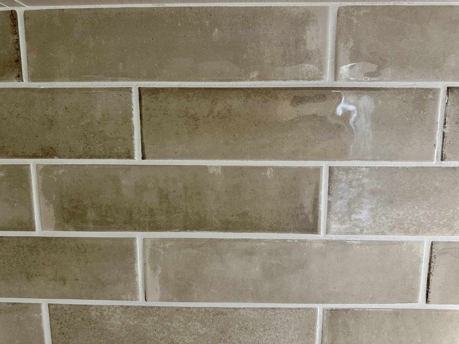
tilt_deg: -8.3
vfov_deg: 56.8
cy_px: 172
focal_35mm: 24
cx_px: 230
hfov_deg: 71.6
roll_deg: +0.0
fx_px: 318
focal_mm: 6.86
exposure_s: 1/60
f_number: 1.78
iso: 250
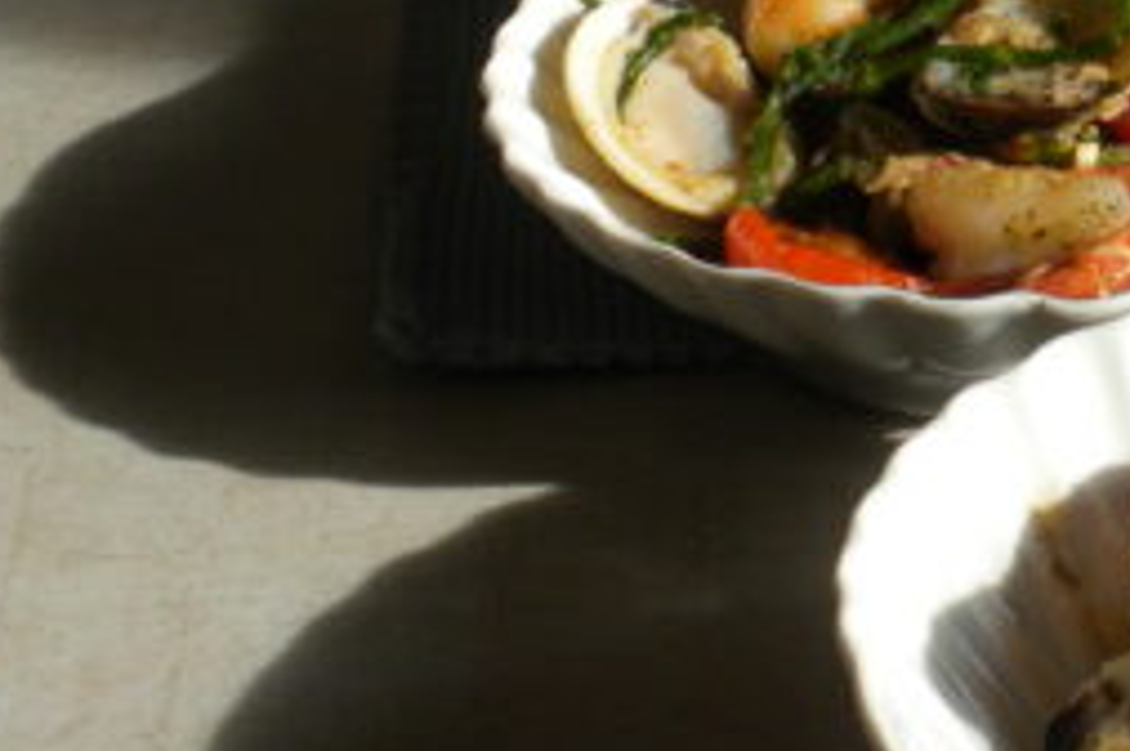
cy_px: 89
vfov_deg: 11.6
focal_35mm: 117
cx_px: 1367
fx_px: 3668
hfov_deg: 16.7
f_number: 3.5
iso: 64
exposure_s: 1/163
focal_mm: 6.6
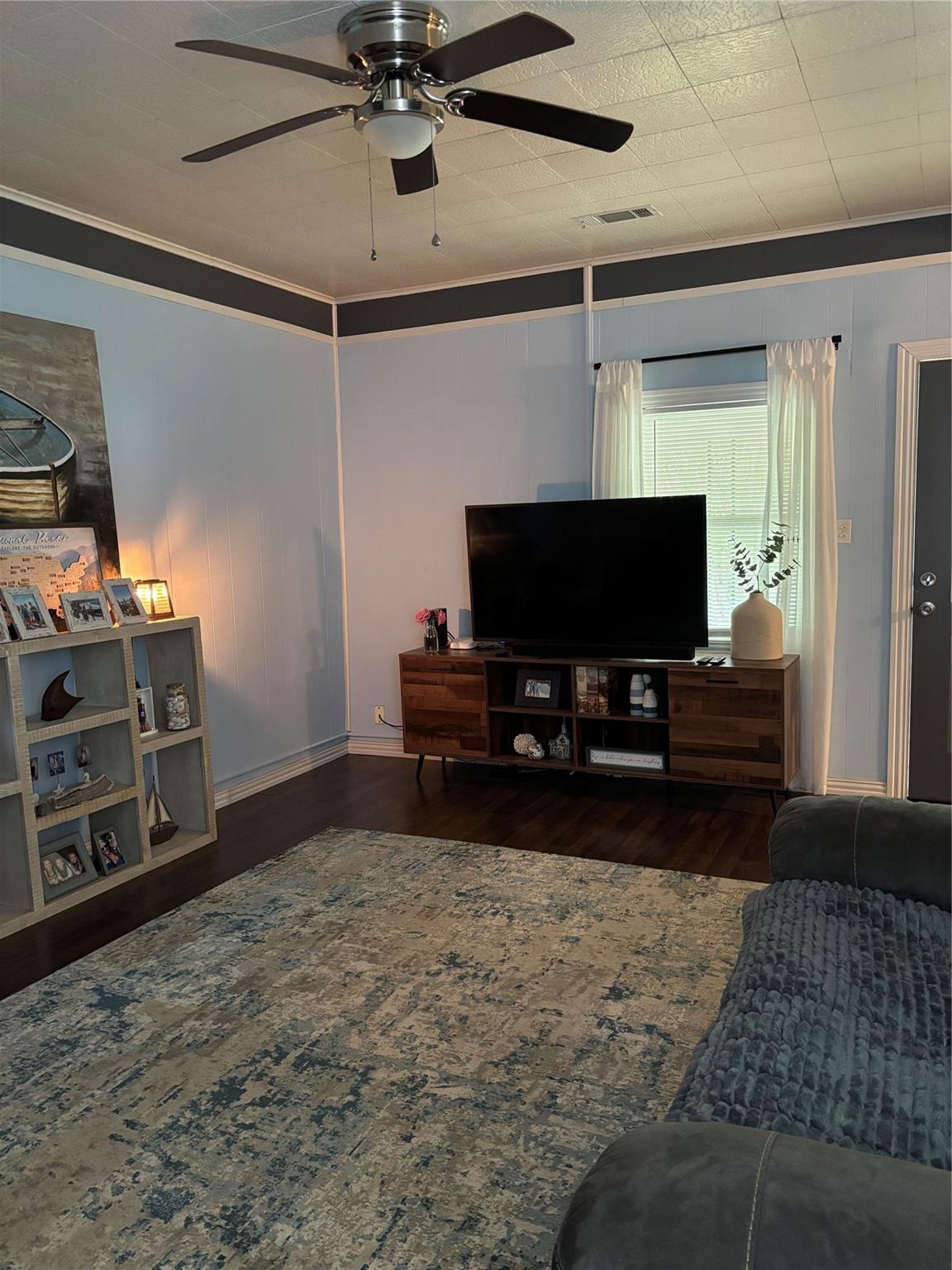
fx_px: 953
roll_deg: +1.5
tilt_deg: -7.3
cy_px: 635
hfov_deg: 53.1
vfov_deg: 67.3
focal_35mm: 26
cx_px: 476
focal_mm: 5.96
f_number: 1.6
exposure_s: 1/30
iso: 640
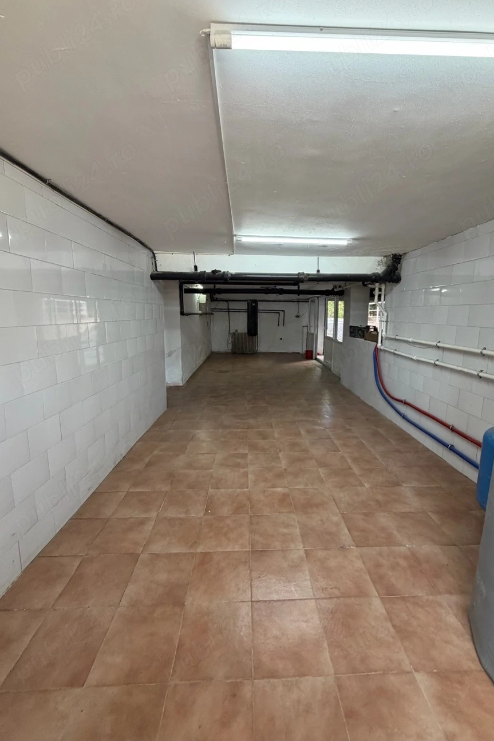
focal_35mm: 15
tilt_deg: -6.6
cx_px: 261
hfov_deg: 77.2
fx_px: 309
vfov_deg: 100.4
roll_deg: -0.6
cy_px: 360
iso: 320
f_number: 2.2
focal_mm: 2.22
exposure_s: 1/100
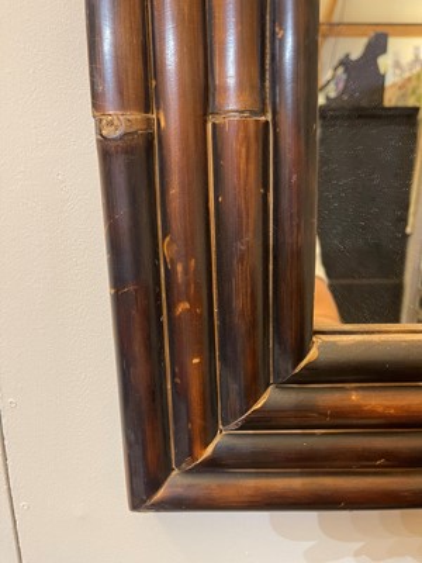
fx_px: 406
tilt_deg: -12.2
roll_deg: +1.1
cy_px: 282
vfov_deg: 69.4
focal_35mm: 25
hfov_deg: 54.9
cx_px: 211
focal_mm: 5.1
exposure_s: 1/50
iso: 400
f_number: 1.6
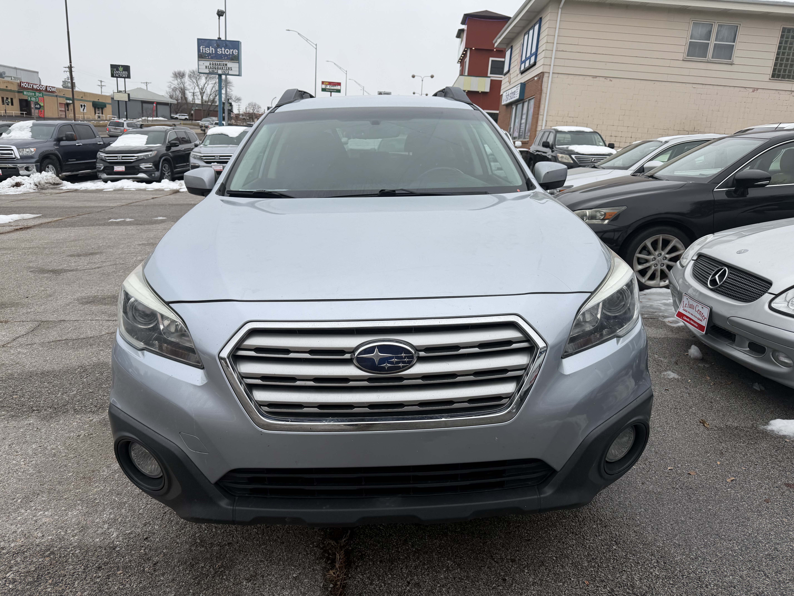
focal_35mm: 24
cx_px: 397
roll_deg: -4.3
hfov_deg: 71.6
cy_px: 298
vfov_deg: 56.8
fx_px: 550
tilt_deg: -14.7
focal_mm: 6.76
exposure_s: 1/1727
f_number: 1.78
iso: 80
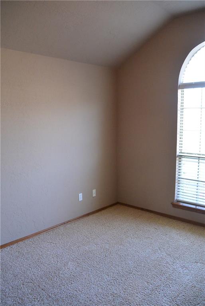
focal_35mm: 29
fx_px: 247
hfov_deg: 45.1
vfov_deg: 63.6
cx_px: 102
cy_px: 153
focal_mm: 11
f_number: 3.5
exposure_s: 1/125
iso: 800
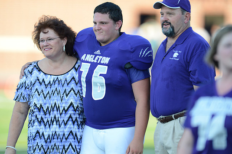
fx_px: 3838
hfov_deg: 3.5
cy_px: 74
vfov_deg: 2.3
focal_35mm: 596
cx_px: 111
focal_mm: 550
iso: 800
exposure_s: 1/1000
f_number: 4
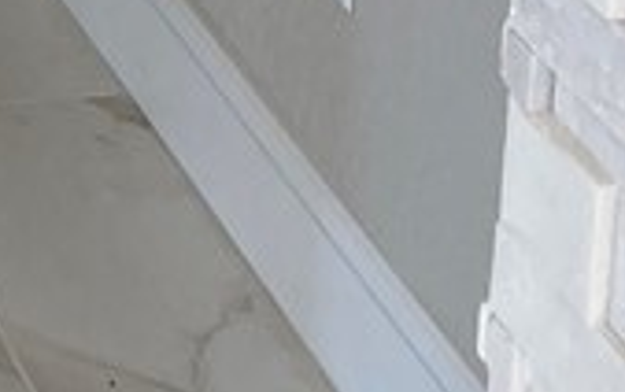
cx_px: -555
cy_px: -1294
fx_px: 3069
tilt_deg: -5.9
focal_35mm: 180
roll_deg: -2.0
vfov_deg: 5.9
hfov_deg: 10.8
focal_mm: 3.99
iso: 32
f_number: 1.8
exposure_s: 1/121
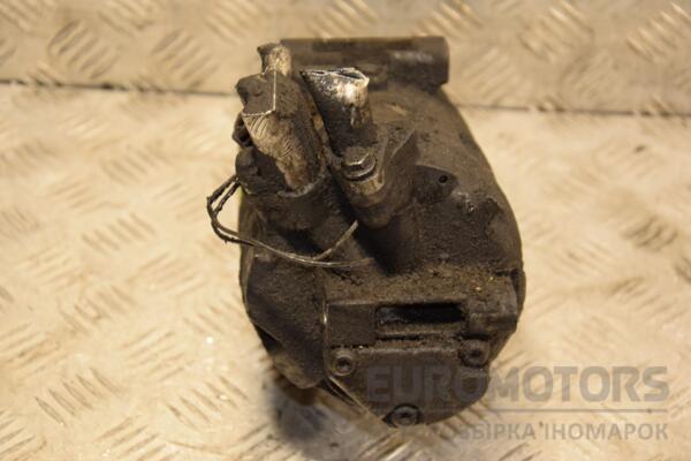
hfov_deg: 21.9
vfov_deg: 14.7
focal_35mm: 93
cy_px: 230
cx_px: 346
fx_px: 1785
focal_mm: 62
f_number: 5.3
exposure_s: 1/100
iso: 800
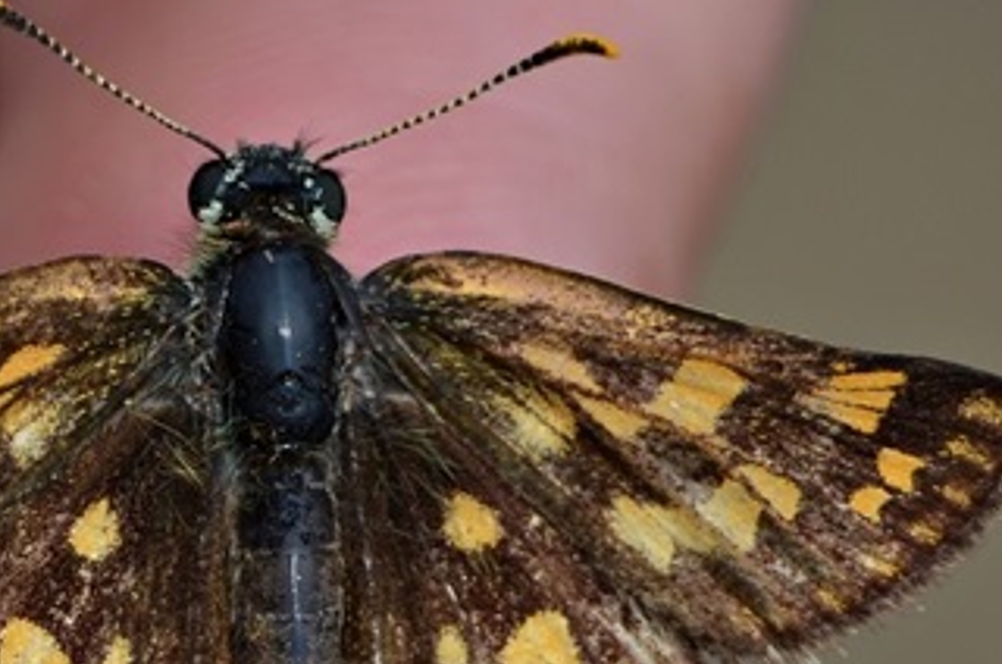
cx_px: 301
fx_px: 7028
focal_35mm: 253
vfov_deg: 5.4
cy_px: 384
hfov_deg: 8.1
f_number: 8
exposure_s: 1/250
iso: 100
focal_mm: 90
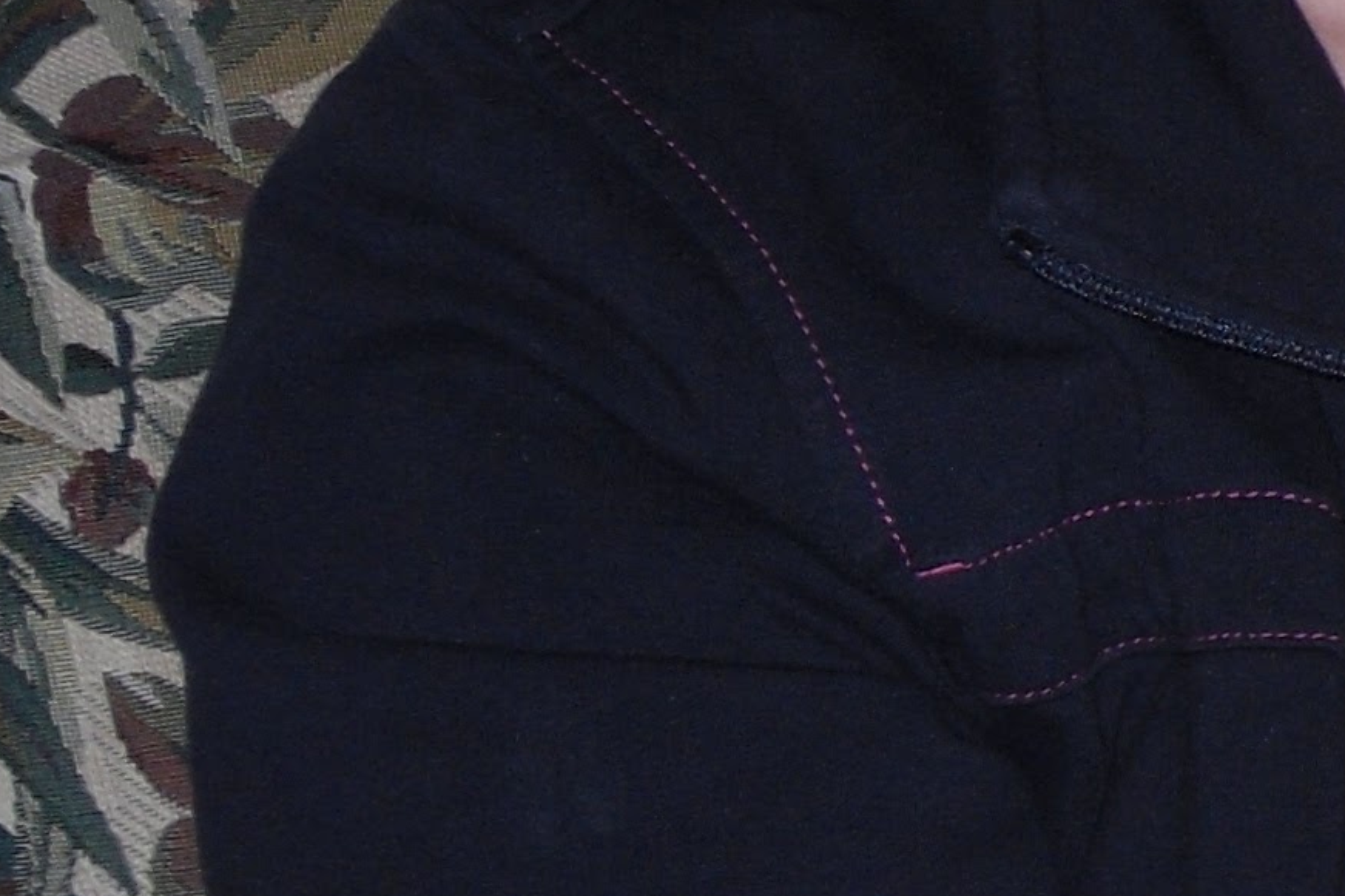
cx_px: 2577
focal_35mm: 167
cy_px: 839
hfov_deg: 11.3
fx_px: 6238
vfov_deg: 8.2
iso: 80
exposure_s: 1/45
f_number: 3.5
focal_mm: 6.3
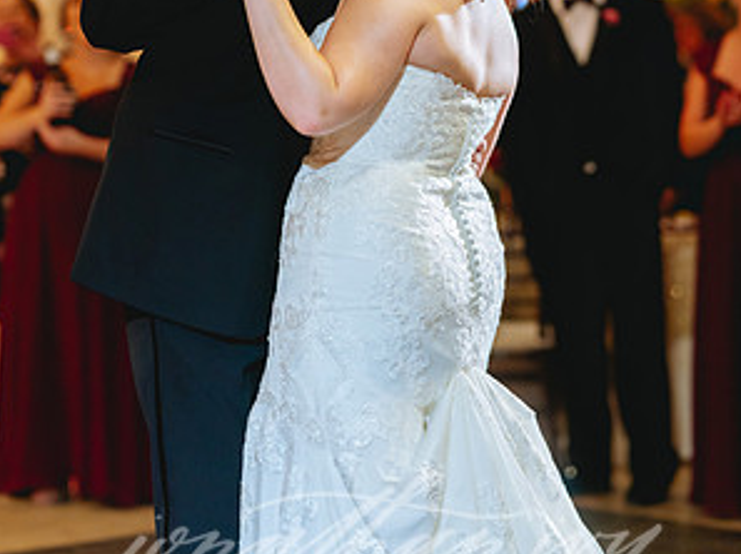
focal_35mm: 124
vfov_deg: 11.9
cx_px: 369
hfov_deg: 15.9
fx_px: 2651
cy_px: 85
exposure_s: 1/160
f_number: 2
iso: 2500
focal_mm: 85
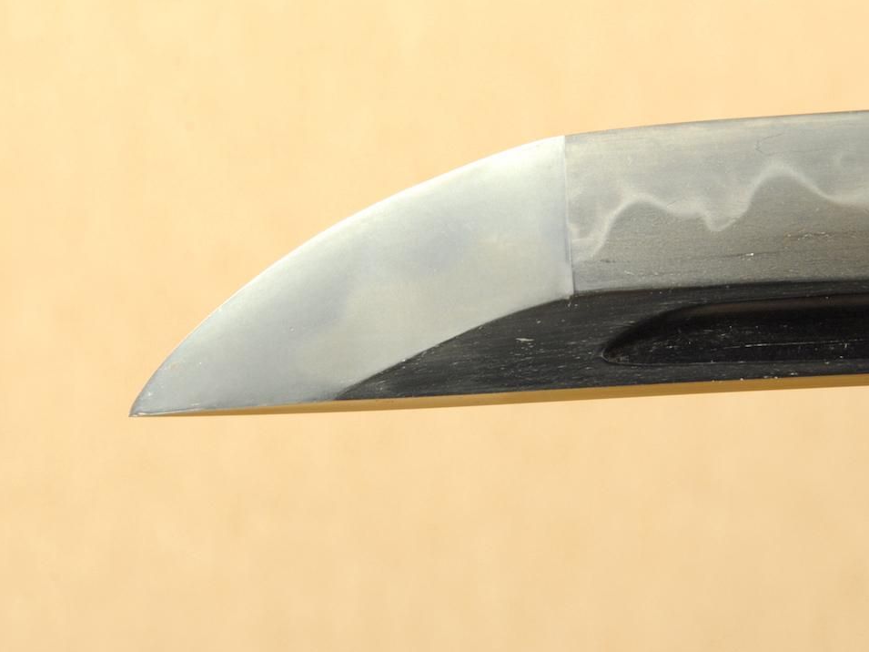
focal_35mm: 237
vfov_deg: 6.3
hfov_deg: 8.4
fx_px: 5949
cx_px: 576
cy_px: 250
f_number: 11
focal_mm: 112
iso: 400
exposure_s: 1/2
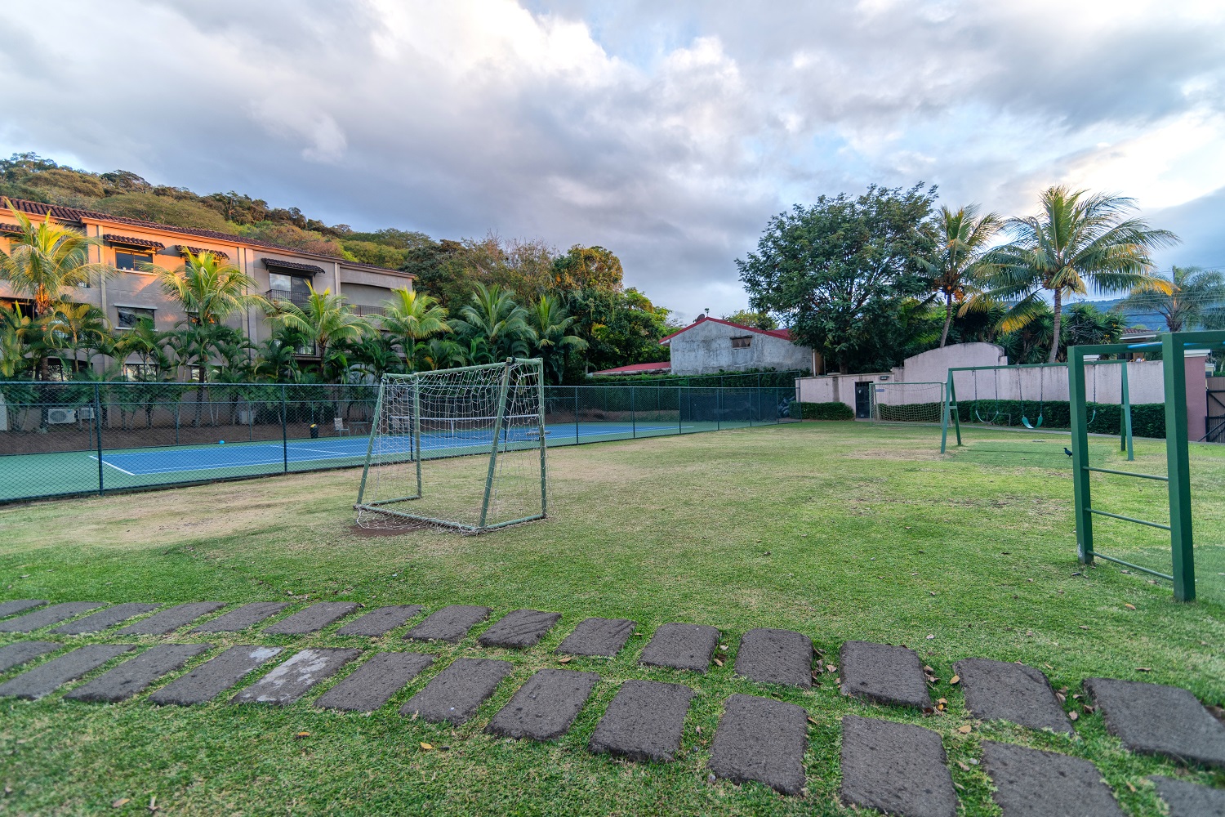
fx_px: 544
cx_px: 612
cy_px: 408
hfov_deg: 96.7
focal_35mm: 16
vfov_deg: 73.7
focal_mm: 16
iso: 100
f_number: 2.8
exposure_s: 1/100
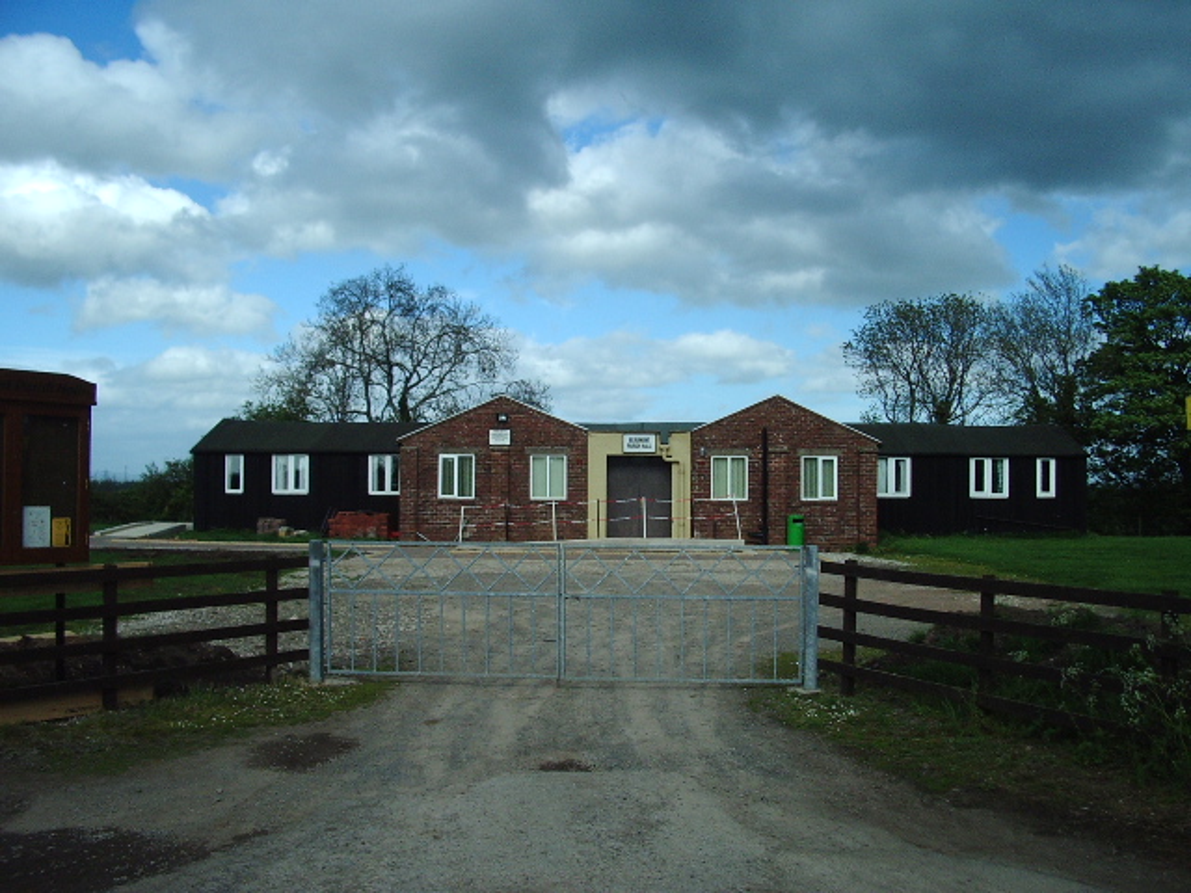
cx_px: 596
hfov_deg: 52.6
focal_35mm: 35
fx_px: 1204
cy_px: 446
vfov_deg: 40.7
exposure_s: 1/1000
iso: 200
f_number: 4.3
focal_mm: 5.8
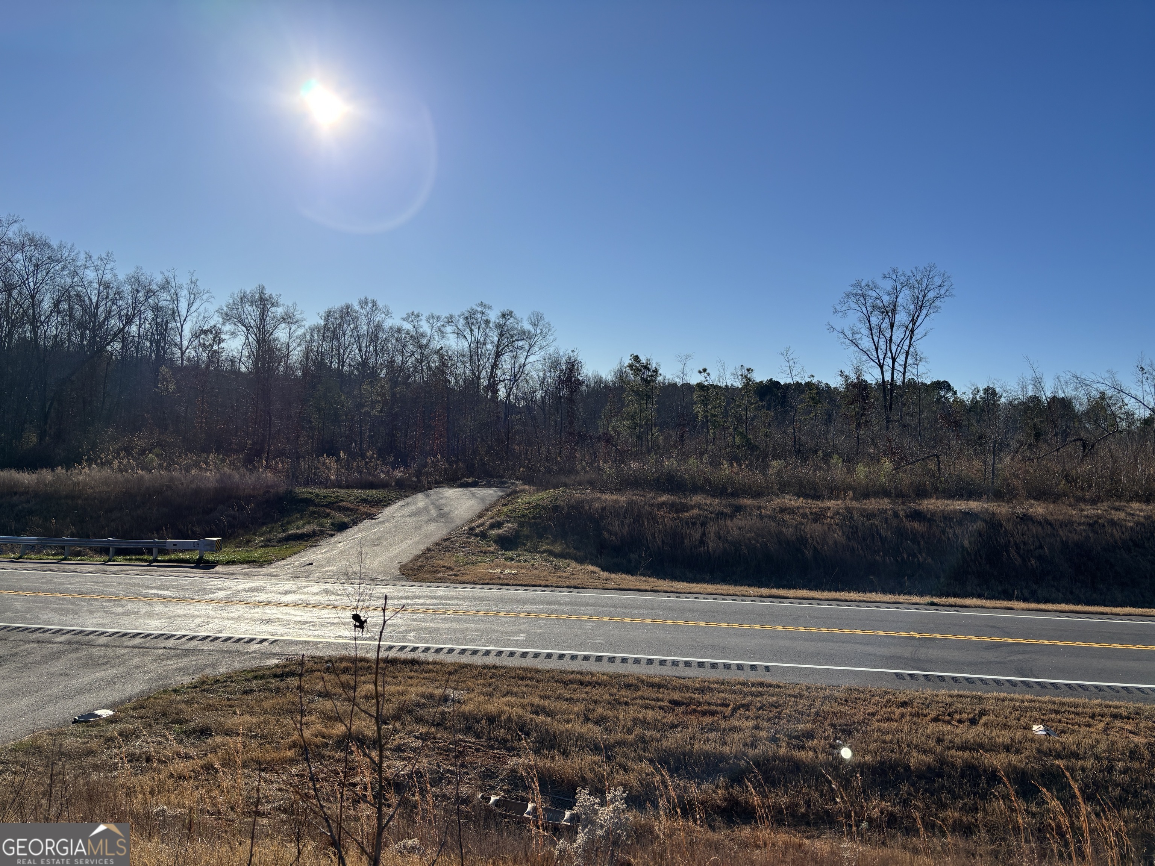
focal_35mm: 26
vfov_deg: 53.1
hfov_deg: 67.3
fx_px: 868
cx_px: 578
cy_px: 433
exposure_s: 1/5348
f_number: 1.6
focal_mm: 5.96
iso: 50
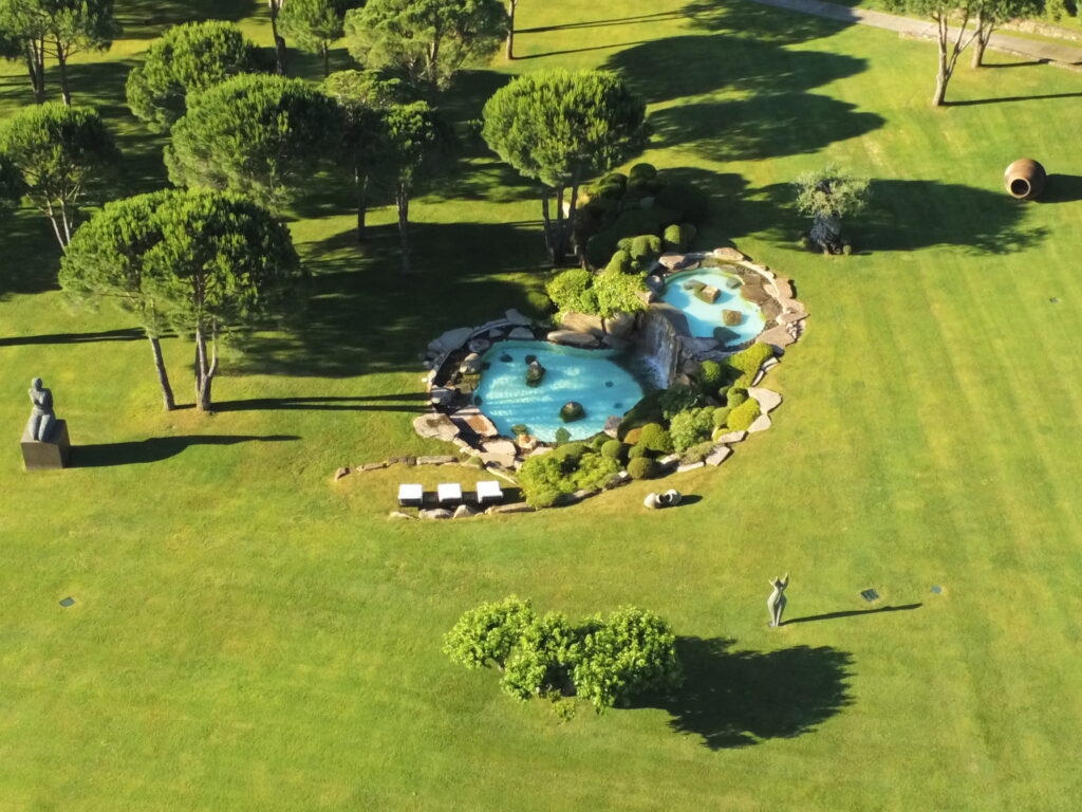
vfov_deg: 58.9
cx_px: 541
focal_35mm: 23
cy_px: 406
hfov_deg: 73.9
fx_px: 719
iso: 115
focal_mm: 4
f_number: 2.4
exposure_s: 1/480
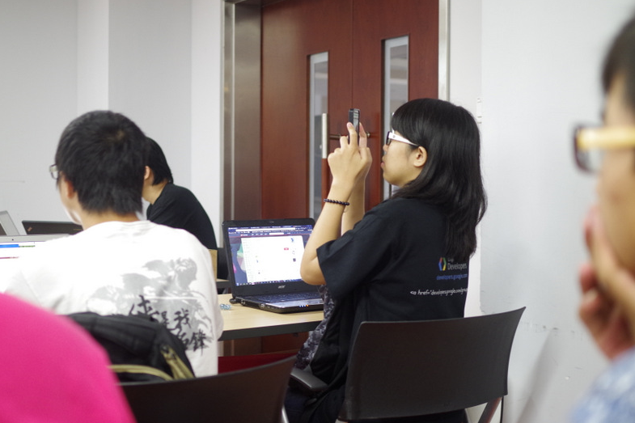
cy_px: 211
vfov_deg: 25.5
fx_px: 935
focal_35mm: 53
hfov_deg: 37.5
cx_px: 315
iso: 800
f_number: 2.4
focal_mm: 35
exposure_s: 1/25
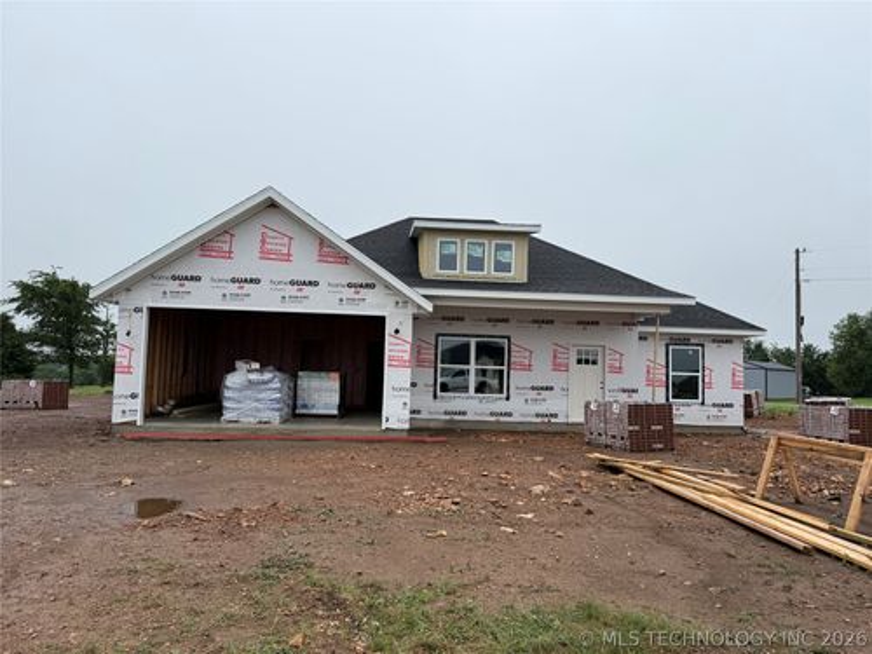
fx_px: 605
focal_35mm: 24
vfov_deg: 56.8
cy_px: 327
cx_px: 436
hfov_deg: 71.6
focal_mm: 6.76
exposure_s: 1/1901
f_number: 1.78
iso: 80
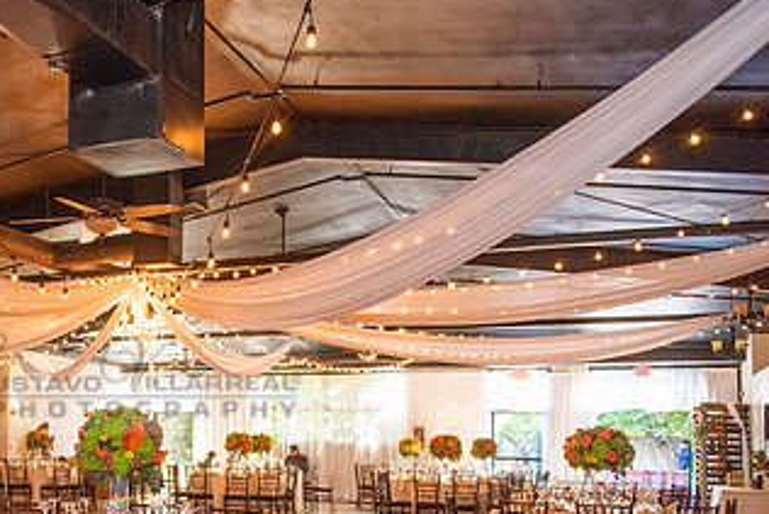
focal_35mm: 44
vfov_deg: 30.1
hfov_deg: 41.7
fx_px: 940
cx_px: 112
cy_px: 376
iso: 2000
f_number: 2.8
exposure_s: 1/200
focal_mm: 24
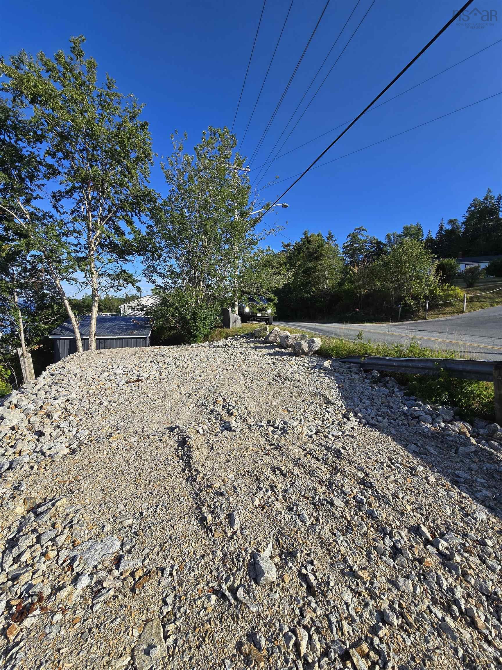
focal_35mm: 13
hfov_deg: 89.9
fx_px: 251
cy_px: 335
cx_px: 251
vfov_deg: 106.2
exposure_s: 1/2032
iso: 50
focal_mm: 2.2
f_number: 2.2
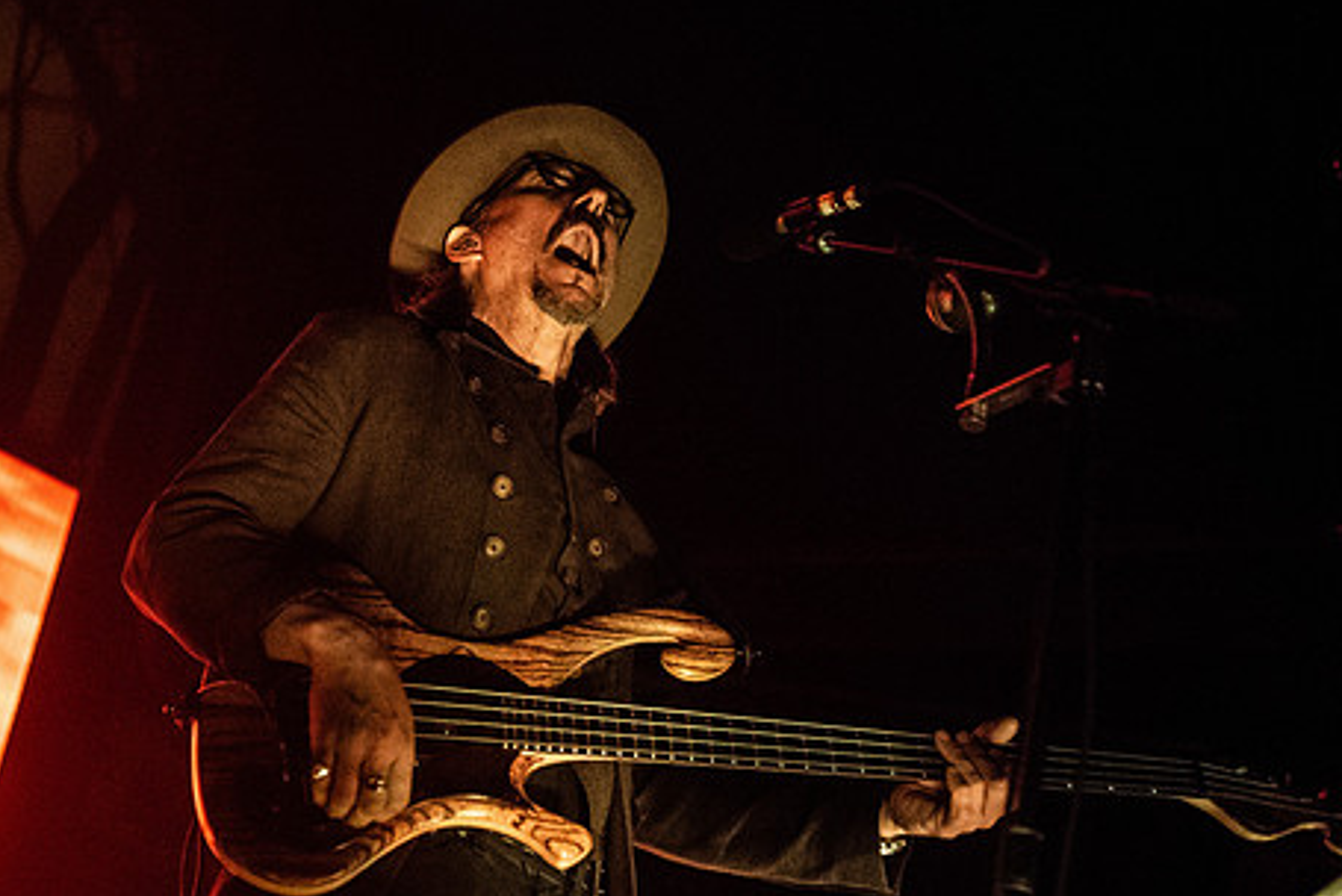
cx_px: 512
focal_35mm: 74
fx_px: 2760
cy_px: 486
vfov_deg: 18.4
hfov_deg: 27.2
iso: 4000
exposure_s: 1/125
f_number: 3.2
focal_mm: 52
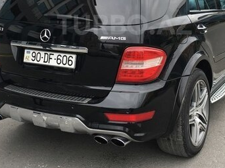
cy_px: 25
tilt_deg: -9.2
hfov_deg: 34.3
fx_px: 364
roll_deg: +1.4
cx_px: 124
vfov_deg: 25.4
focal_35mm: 56
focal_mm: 4.15
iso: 25
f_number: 2.2
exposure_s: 1/100
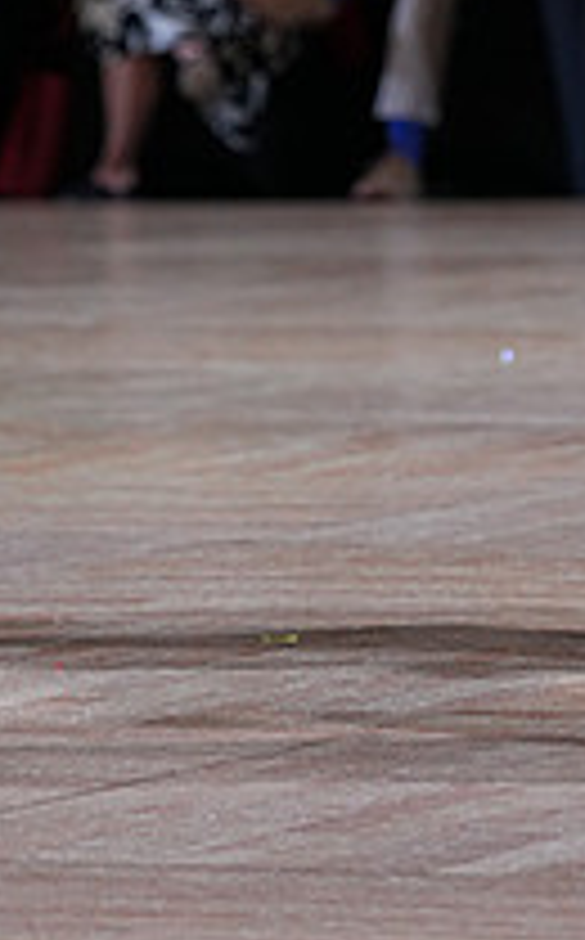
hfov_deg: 3.2
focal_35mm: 411
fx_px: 10520
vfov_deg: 5.1
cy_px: -193
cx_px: 821
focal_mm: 145
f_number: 4
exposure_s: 1/500
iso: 1250
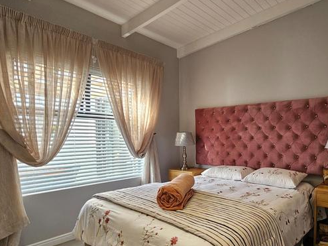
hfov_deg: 75.4
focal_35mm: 21
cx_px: 229
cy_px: 149
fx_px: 199
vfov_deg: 62.8
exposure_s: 1/50
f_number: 2.2
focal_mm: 2.2
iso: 64
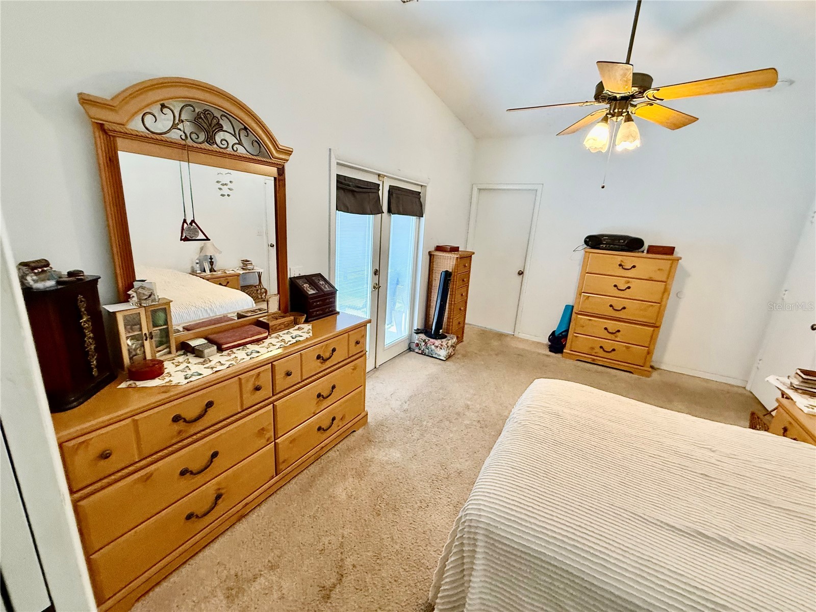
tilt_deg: -11.6
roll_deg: -3.8
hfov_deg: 102.1
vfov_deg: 85.7
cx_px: 408
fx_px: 330
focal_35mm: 14
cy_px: 306
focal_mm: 2.22
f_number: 2.2
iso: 250
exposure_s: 1/60
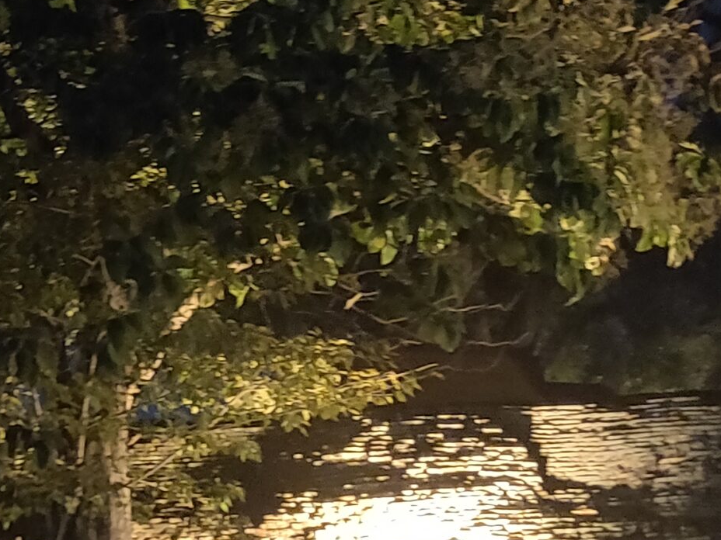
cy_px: 348
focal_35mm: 69
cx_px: -43
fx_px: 1437
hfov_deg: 26.3
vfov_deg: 21.2
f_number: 1.7
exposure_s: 1/10
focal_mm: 4.25
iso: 1250
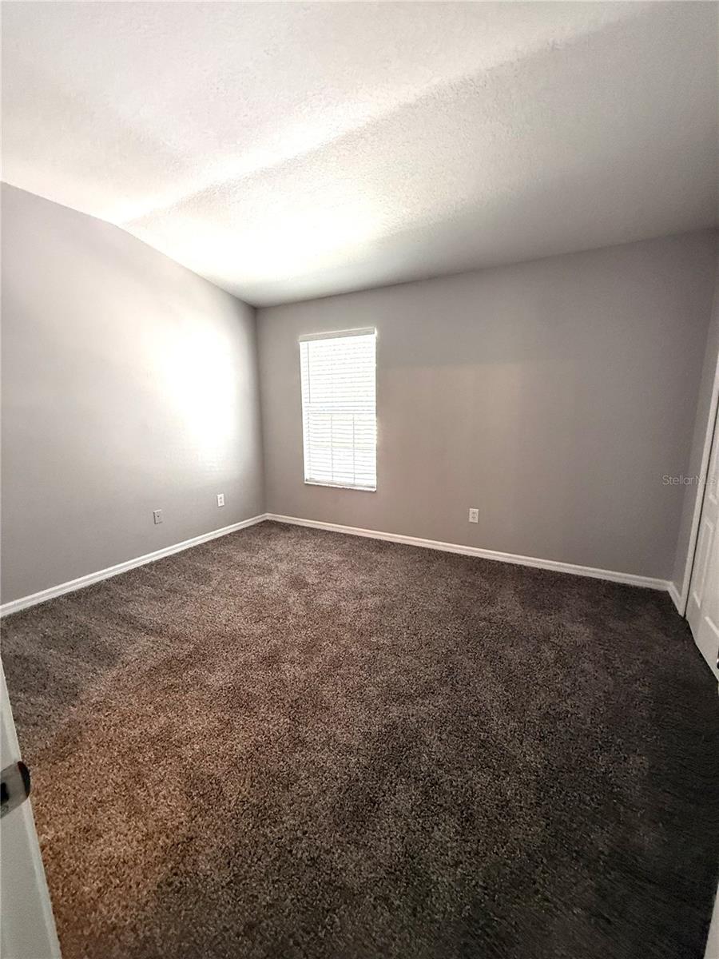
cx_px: 360
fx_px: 388
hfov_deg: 85.7
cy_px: 480
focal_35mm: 14
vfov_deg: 102.1
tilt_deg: -9.5
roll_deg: +0.0
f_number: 2.2
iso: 320
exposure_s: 1/86
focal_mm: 2.22
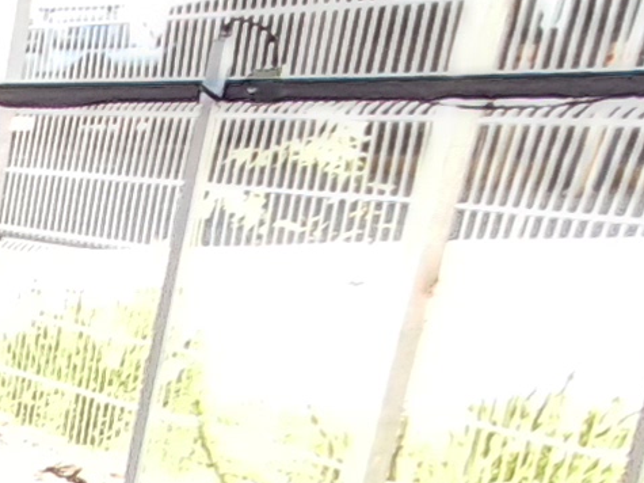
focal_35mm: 110
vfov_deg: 12.6
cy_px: 775
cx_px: -1314
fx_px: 2046
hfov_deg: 11.0
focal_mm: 1.64
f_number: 2.2
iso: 40
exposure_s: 1/50
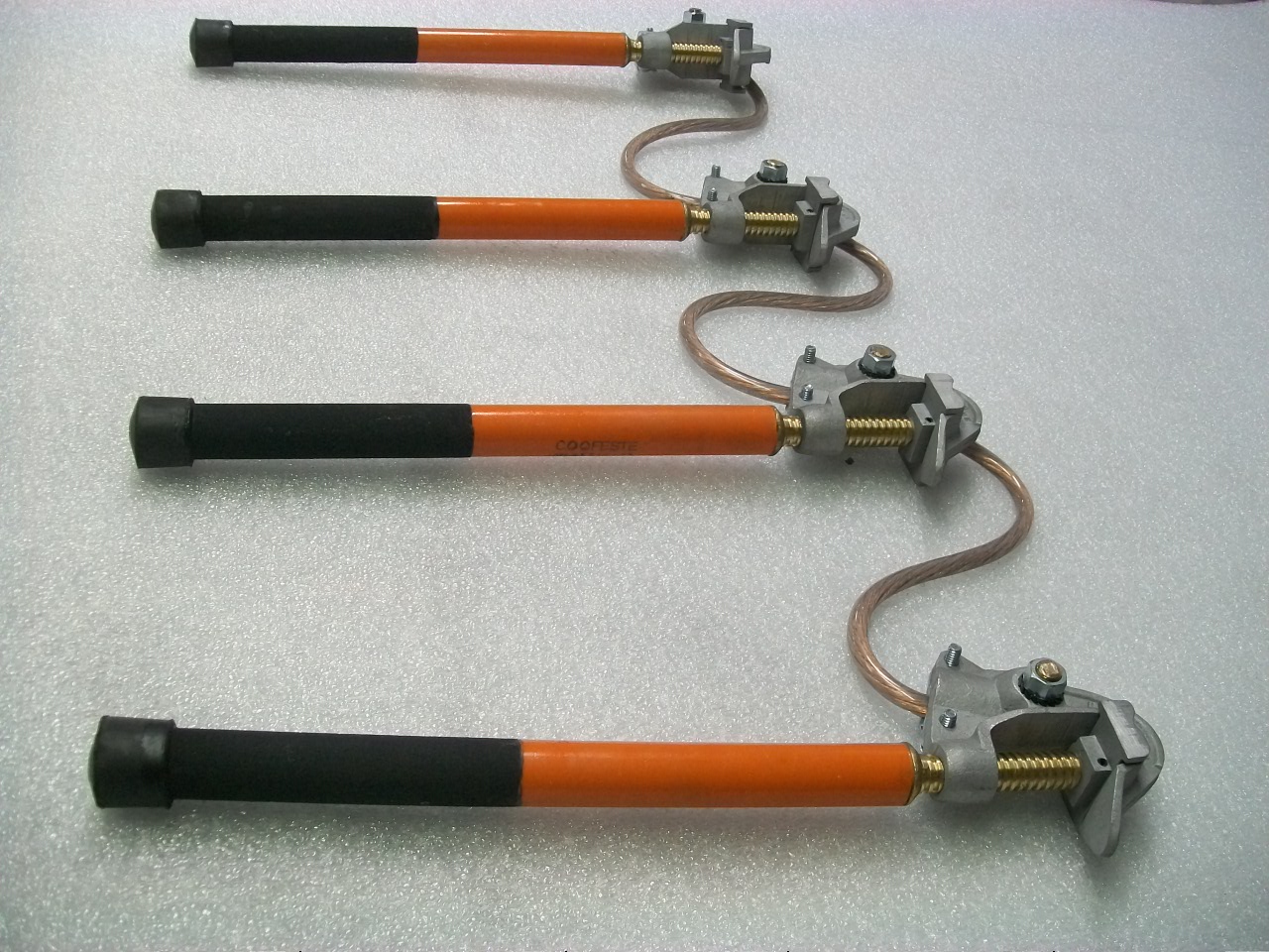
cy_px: 476
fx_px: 1246
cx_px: 634
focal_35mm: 34
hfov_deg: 54.0
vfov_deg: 41.8
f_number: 2.7
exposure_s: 1/50
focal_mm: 6.1
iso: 160
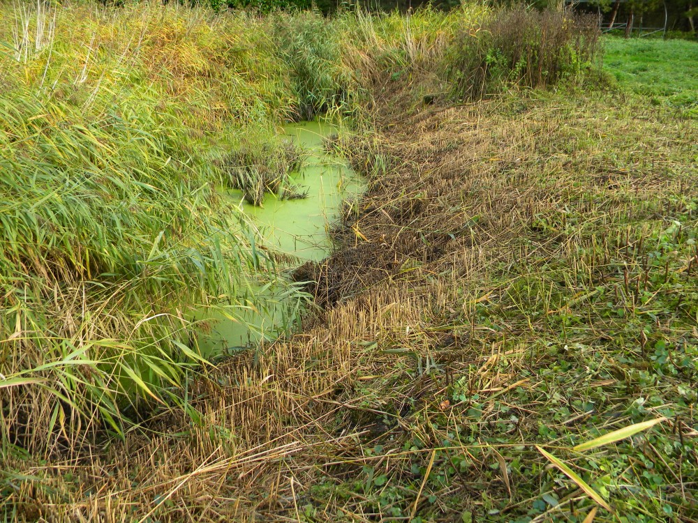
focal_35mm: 28
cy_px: 262
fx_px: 565
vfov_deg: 49.7
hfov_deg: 63.4
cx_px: 349
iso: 80
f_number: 3.5
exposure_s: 1/131
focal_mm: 5
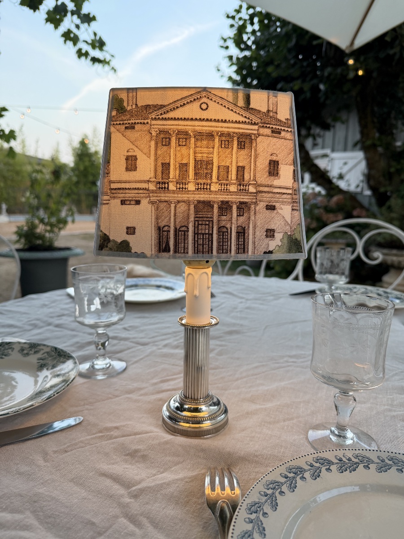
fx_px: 373
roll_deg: -1.9
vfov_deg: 71.6
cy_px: 270
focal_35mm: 24
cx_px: 202
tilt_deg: -10.7
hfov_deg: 56.8
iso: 160
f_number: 1.78
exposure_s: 1/133
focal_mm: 6.76
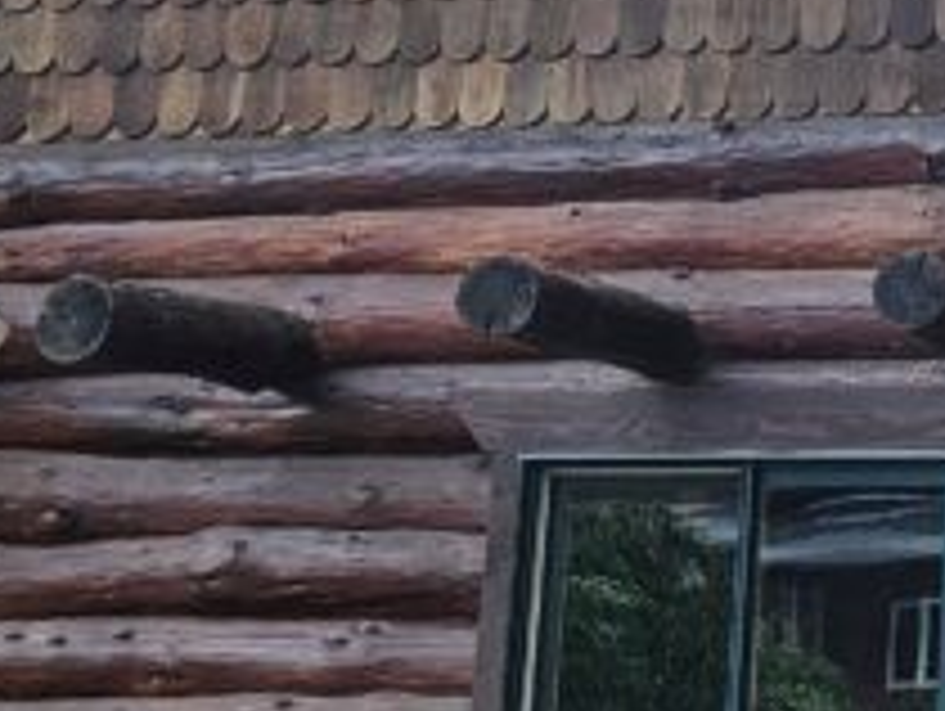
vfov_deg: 12.9
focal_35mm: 112
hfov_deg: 16.5
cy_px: -180
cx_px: 1264
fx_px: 3061
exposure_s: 1/120
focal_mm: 5.4
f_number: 1.8
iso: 80
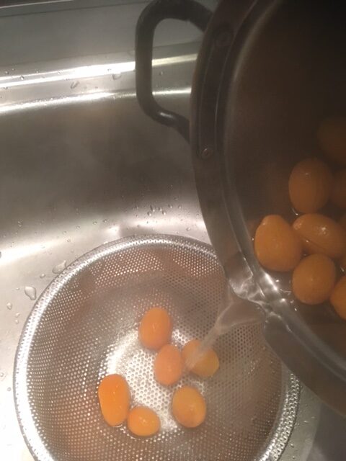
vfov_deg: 61.7
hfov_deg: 48.2
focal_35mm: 29
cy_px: 230
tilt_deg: -57.0
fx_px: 386
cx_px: 173
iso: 125
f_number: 2.2
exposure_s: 1/33
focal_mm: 4.15
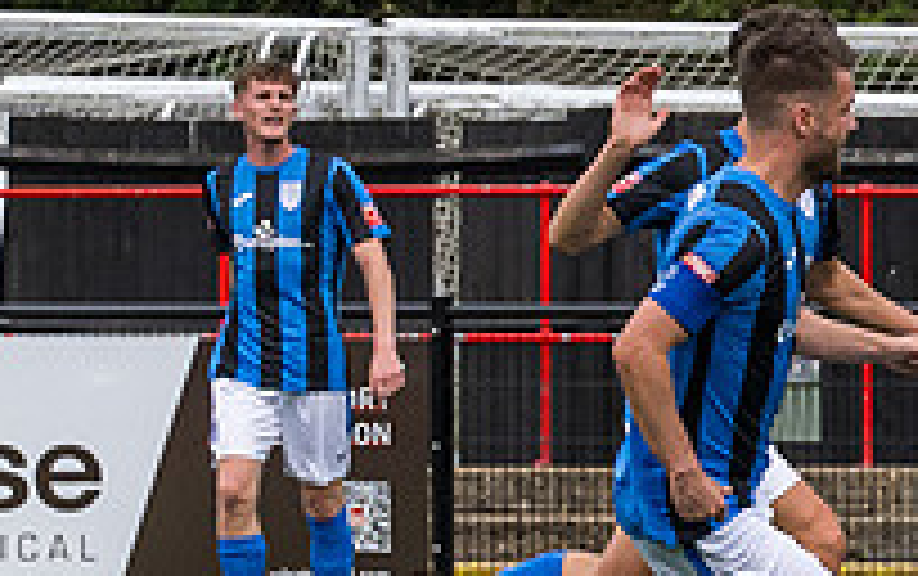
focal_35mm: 720
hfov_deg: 2.9
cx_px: 1481
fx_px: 18033
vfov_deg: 1.8
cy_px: 1090
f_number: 5
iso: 800
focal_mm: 85
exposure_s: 1/4000
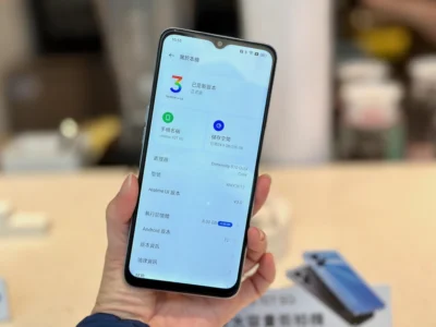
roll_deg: +6.4
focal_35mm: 48
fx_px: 605
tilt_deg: -19.7
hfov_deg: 39.7
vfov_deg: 30.3
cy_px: 164
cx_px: 218
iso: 80
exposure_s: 1/235
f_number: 1.78
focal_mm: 6.86
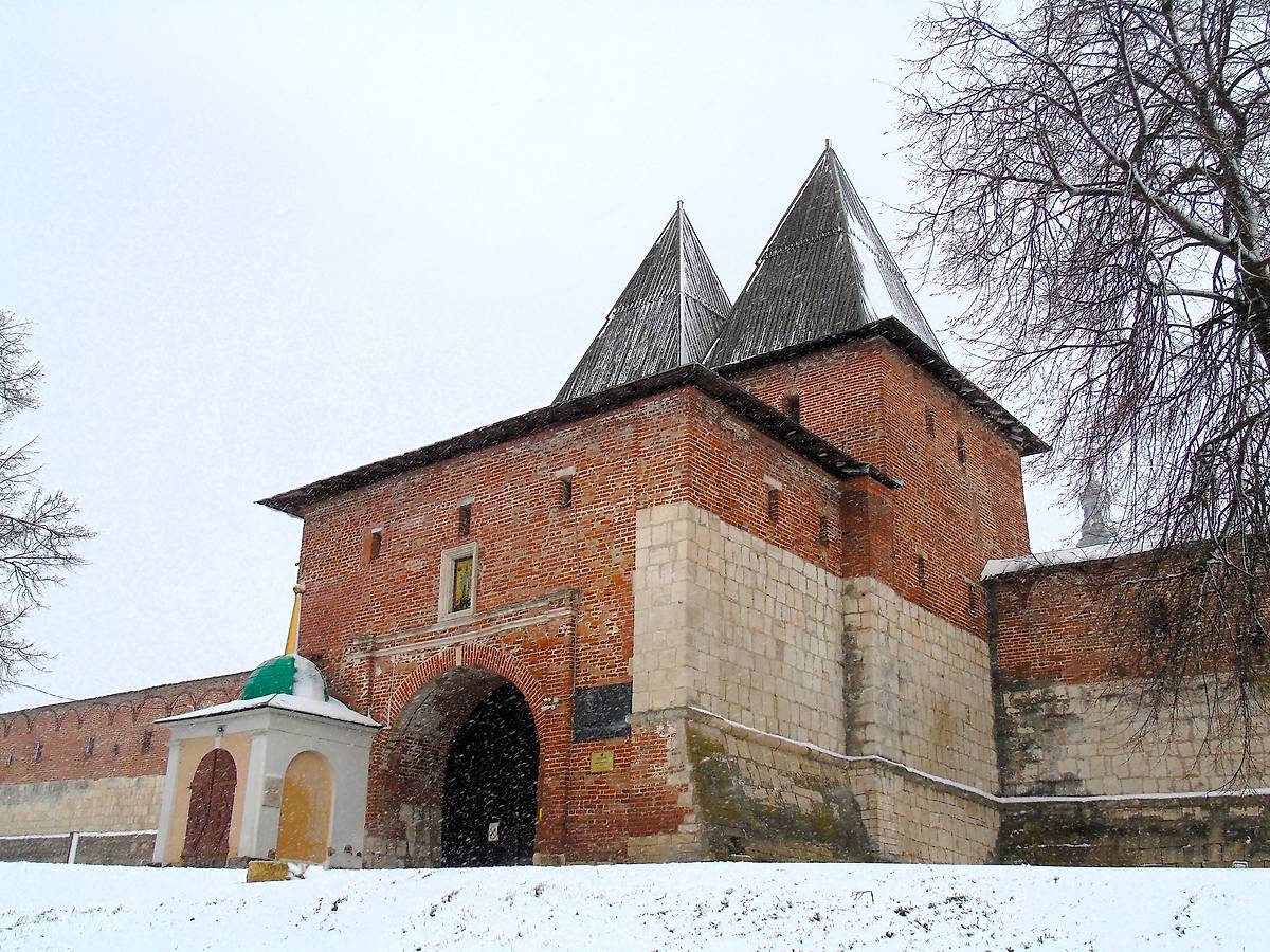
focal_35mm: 34
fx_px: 1247
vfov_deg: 41.8
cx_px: 635
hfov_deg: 54.0
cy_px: 476
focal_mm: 6.1
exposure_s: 1/800
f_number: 3.8
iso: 80
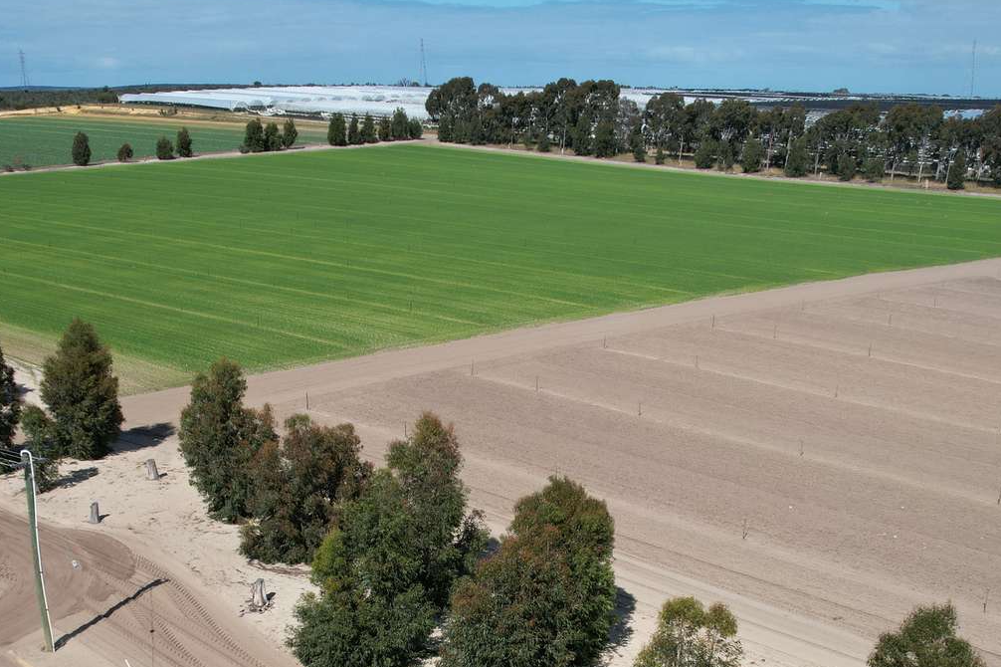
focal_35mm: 42
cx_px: 455
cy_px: 610
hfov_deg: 46.4
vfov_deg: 30.4
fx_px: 1167
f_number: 2.8
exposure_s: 1/2500
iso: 100
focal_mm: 8.38
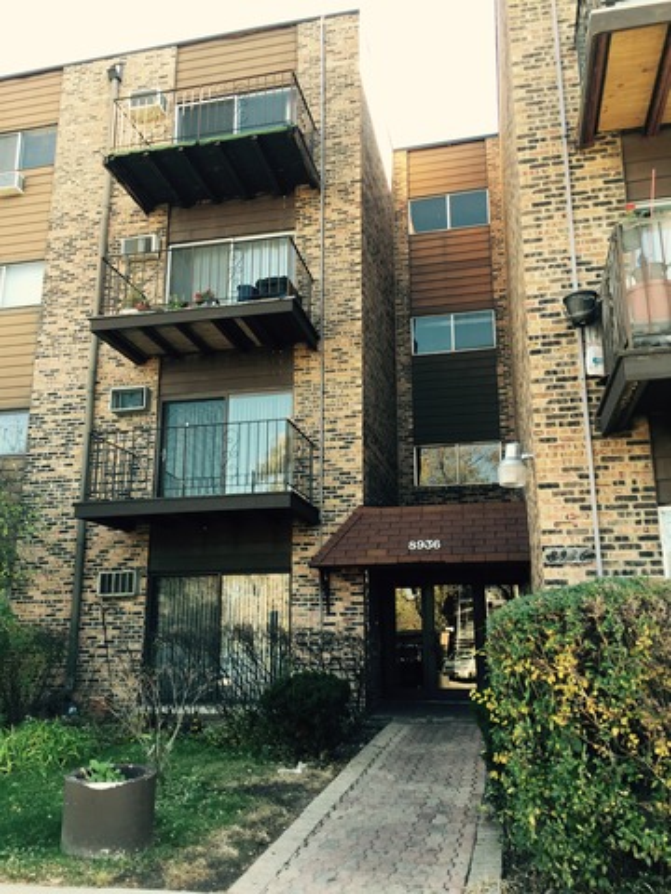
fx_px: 750
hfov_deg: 48.2
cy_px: 447
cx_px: 336
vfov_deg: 61.7
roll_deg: -1.2
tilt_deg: +17.3
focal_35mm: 29
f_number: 2.2
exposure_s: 1/120
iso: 32
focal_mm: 4.15
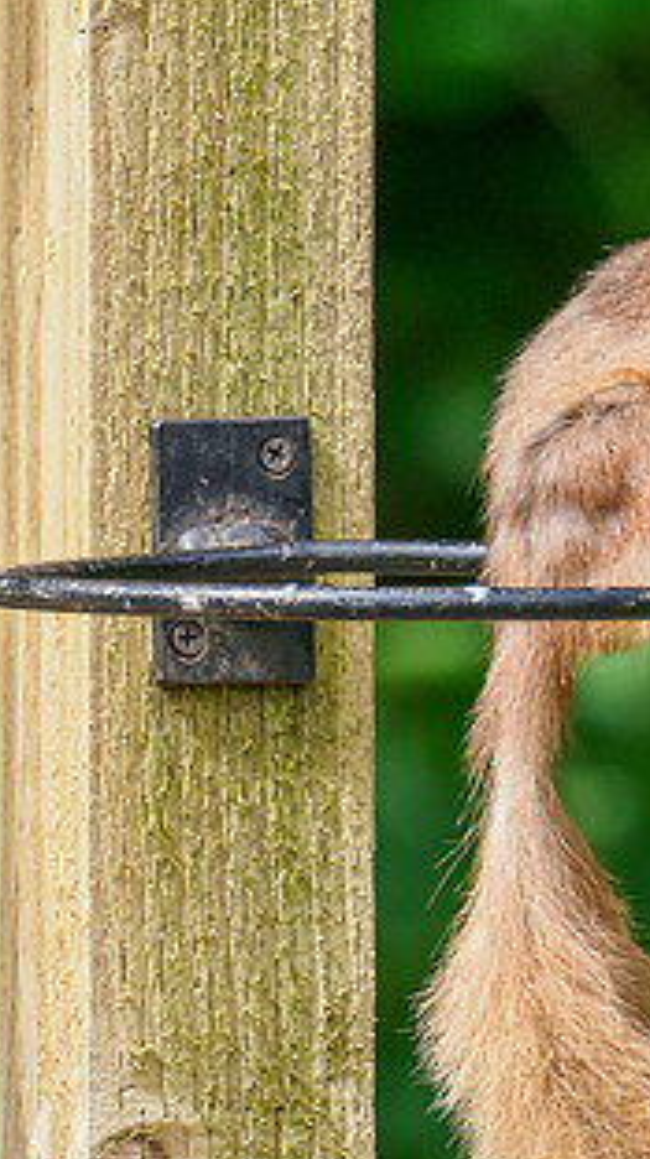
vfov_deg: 1.0
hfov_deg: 0.5
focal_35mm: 2238
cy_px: 283
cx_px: 1001
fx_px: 68723
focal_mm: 300
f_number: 4.5
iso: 320
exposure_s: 1/640
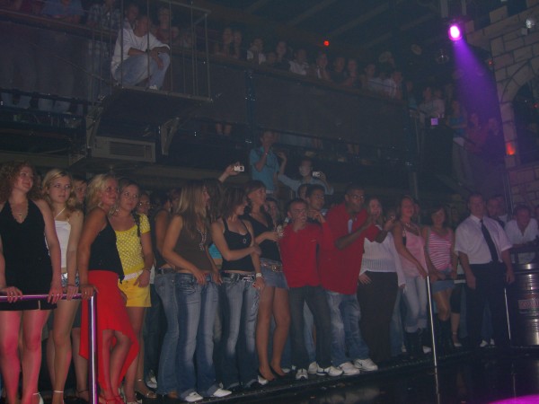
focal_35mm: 38
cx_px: 270
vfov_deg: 37.7
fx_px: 592
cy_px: 202
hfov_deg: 49.0
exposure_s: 1/60
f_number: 2.8
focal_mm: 7.9
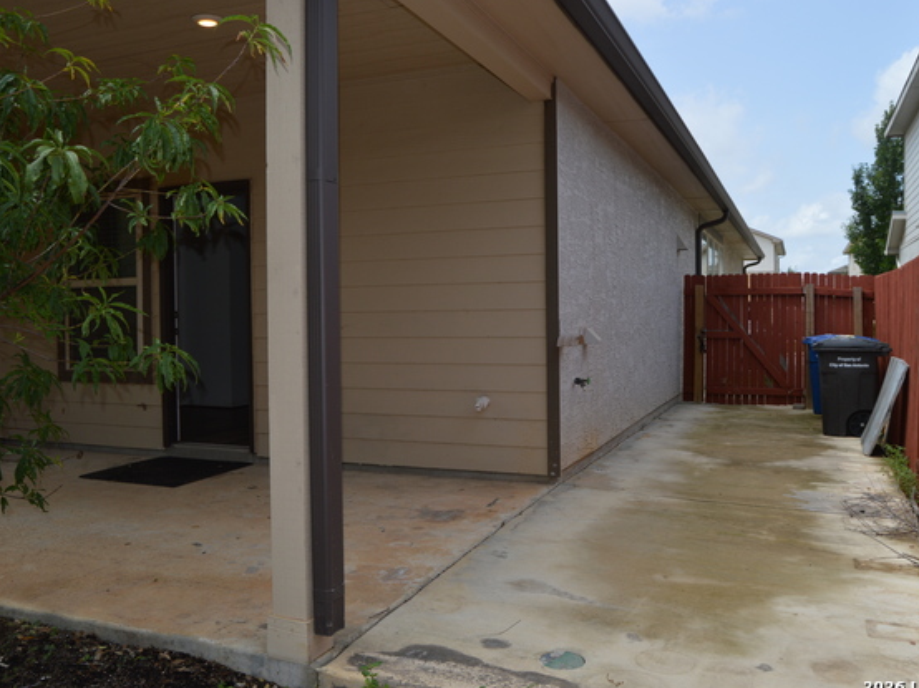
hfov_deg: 60.0
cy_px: 343
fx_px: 796
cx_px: 464
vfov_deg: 46.8
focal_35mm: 30
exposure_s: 1/200
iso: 100
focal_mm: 18
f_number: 7.1
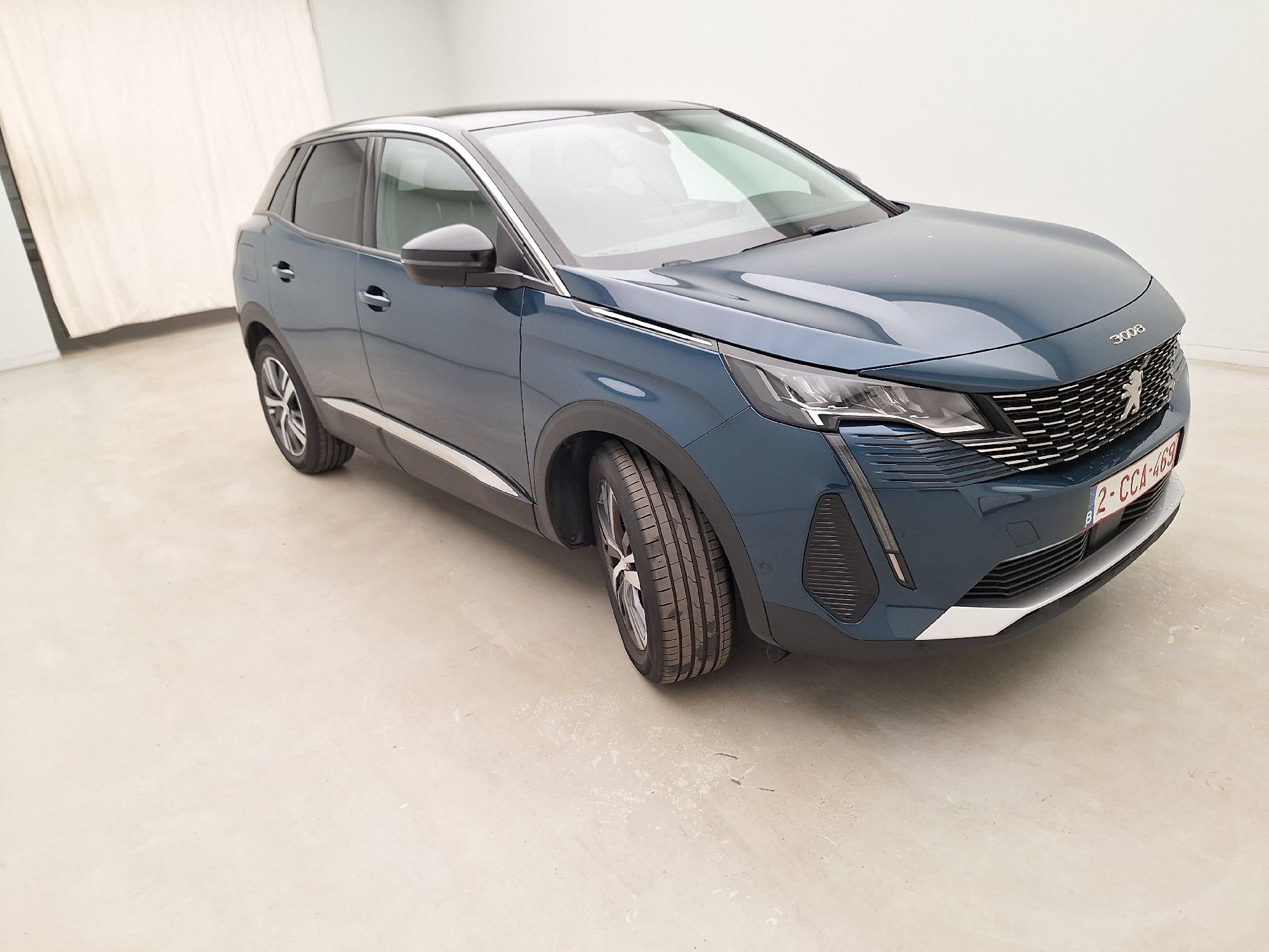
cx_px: 634
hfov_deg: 73.9
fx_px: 843
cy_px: 476
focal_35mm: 23
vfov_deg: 58.9
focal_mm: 5.54
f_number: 1.8
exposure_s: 1/100
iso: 64
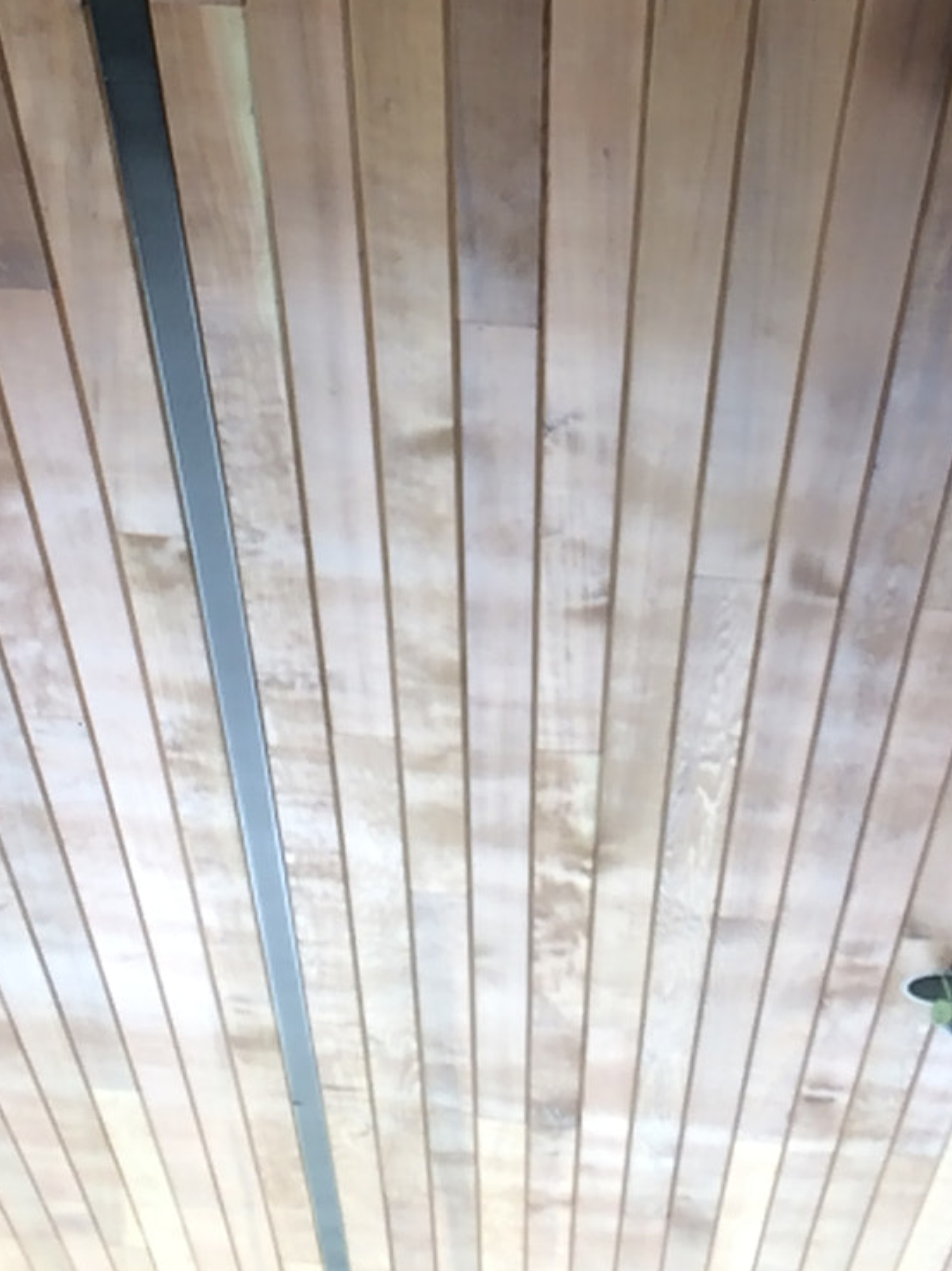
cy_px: 128
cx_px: 598
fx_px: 2312
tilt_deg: +37.8
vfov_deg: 29.5
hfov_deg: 23.2
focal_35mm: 63
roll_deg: -5.1
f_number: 2.2
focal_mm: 4.15
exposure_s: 1/120
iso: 40
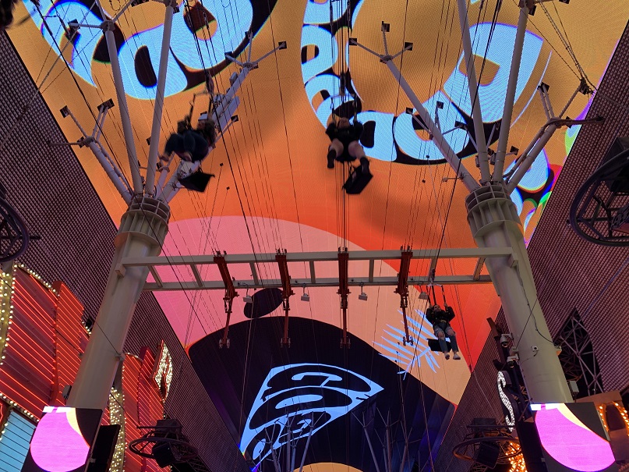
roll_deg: +0.6
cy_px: 236
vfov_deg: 53.1
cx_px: 314
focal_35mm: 26
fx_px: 472
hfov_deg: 67.3
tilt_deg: +39.9
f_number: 1.8
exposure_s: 1/119
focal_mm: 4.25
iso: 40
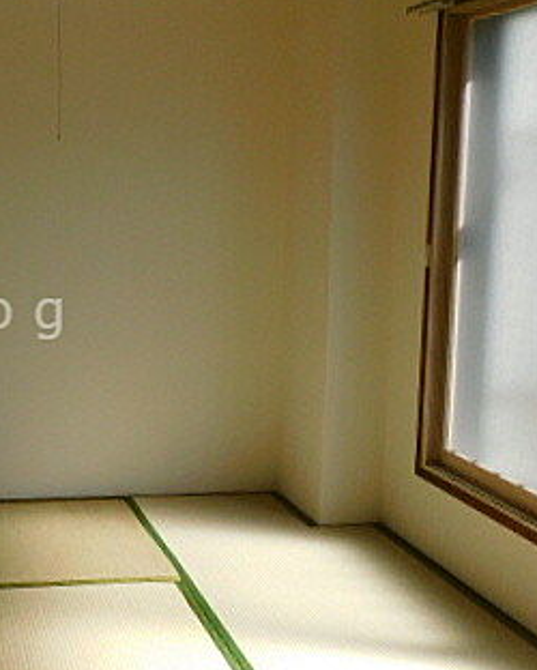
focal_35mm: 48
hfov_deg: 28.2
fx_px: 953
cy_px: 314
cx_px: -73
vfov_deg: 38.7
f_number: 3.3
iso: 125
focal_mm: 4.3
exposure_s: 1/400
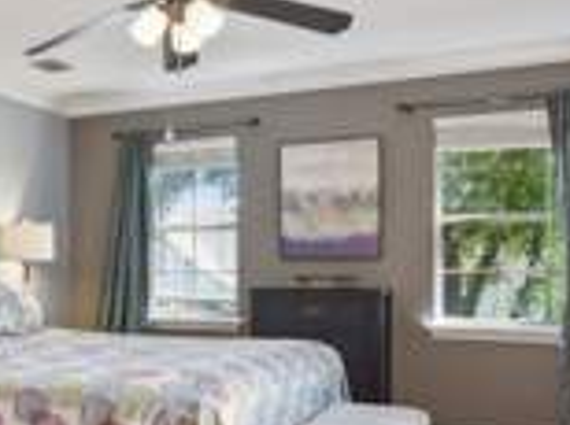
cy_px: 266
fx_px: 789
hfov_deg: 34.9
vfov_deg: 30.1
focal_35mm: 48
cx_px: -37
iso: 800
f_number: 10
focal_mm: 16
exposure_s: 1/40
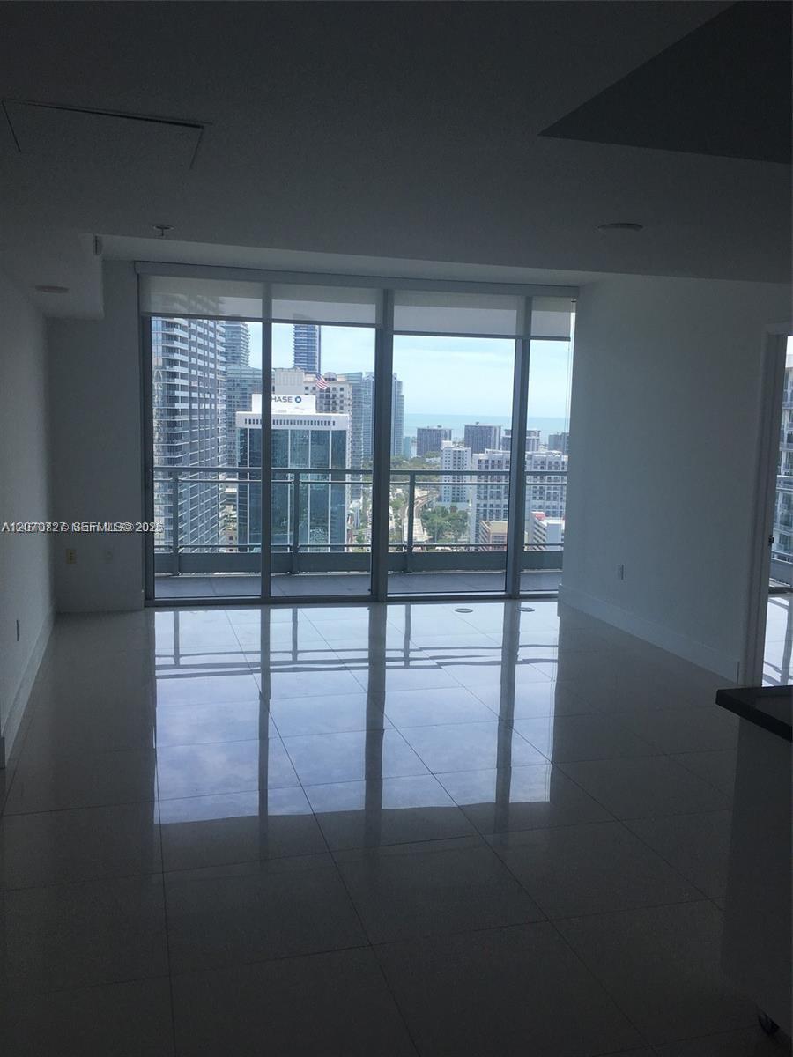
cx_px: 396
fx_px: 886
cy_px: 528
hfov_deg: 48.2
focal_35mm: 29
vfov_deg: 61.7
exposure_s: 1/651
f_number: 2.2
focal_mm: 4.15
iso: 25
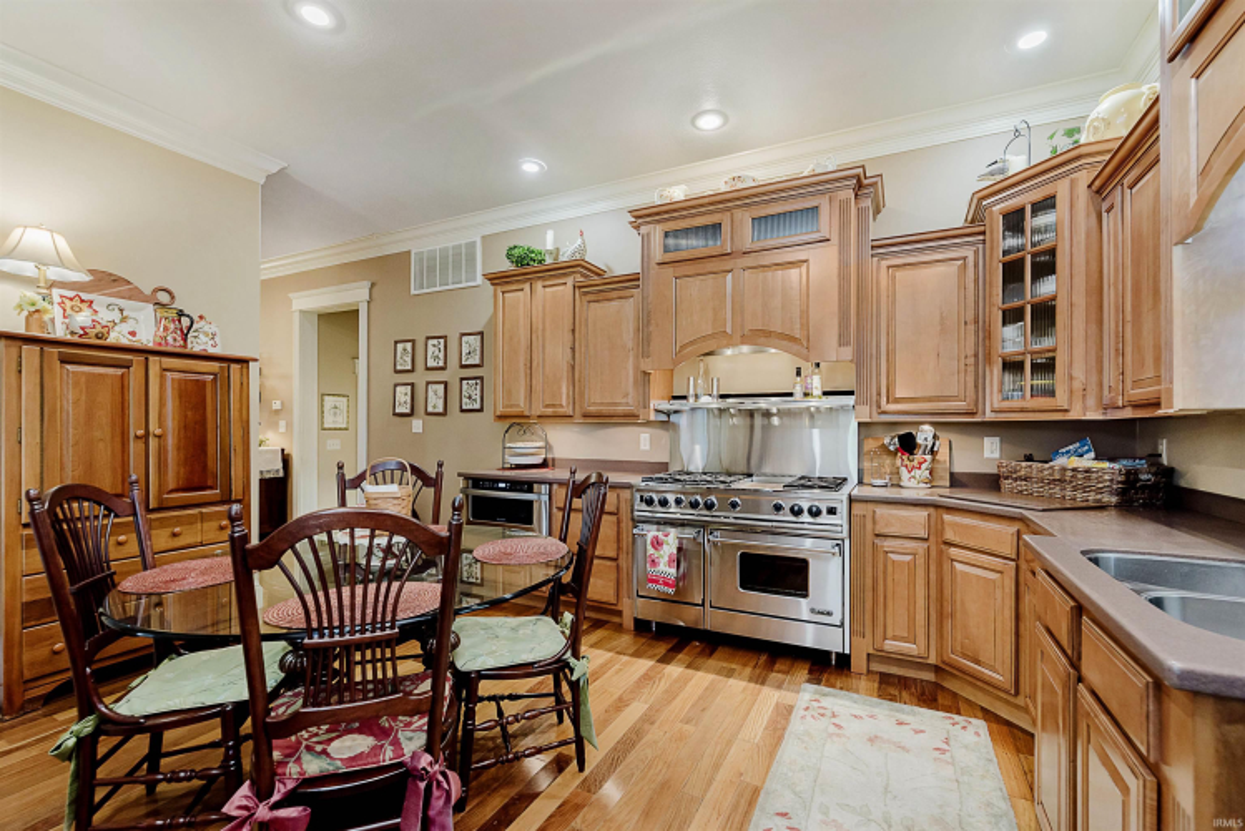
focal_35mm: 15
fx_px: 519
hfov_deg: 100.4
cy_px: 416
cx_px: 622
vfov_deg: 77.4
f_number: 5.6
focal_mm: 15
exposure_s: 1/30
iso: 320
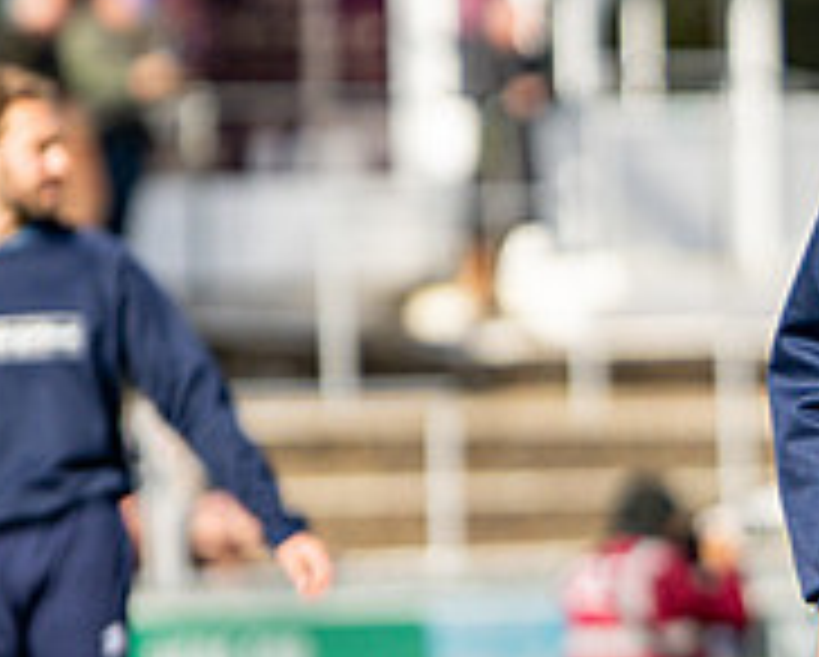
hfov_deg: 3.5
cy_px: 416
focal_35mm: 554
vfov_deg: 2.8
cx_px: 833
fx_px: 13443
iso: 100
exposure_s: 1/8000
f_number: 1.4
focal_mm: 85
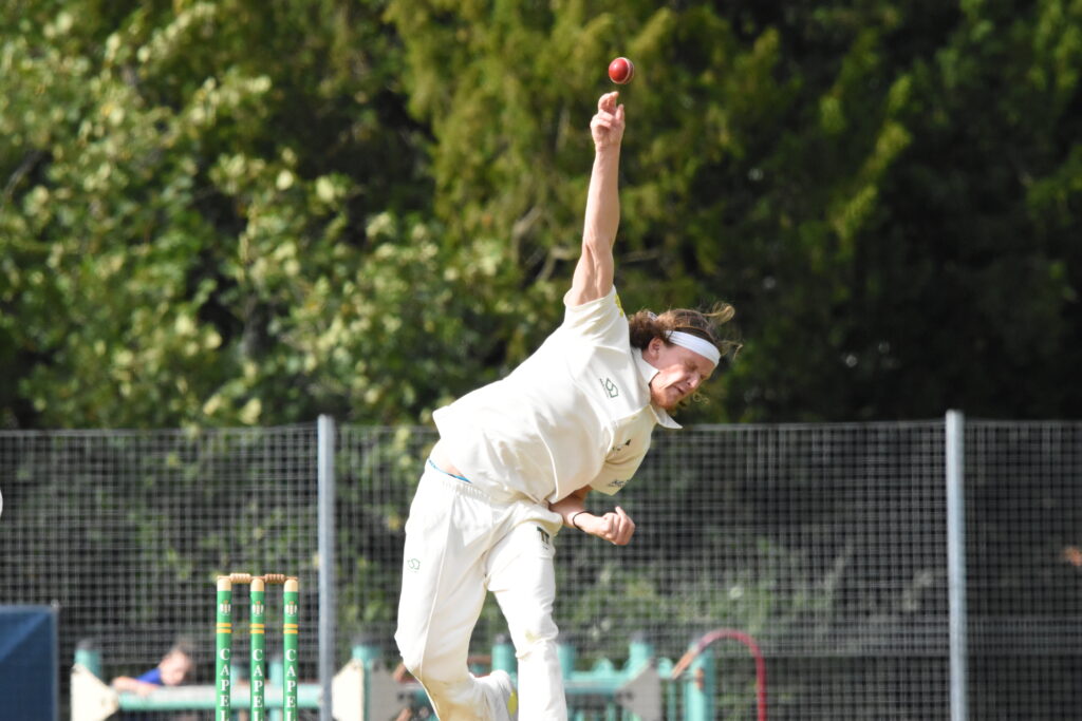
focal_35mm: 900
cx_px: 541
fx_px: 27052
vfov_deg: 1.5
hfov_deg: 2.3
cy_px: 360
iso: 3200
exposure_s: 1/4000
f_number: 11
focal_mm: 600
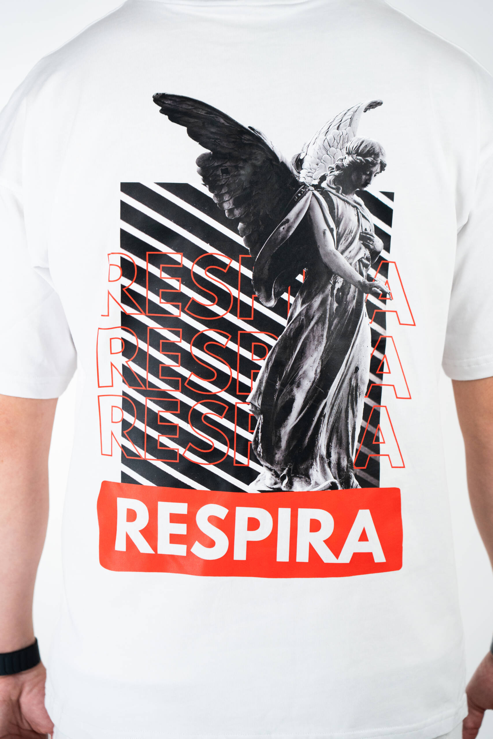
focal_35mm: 86
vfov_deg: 23.6
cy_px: 370
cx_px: 246
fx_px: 1766
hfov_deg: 15.9
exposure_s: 1/160
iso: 1000
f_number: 4
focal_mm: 86
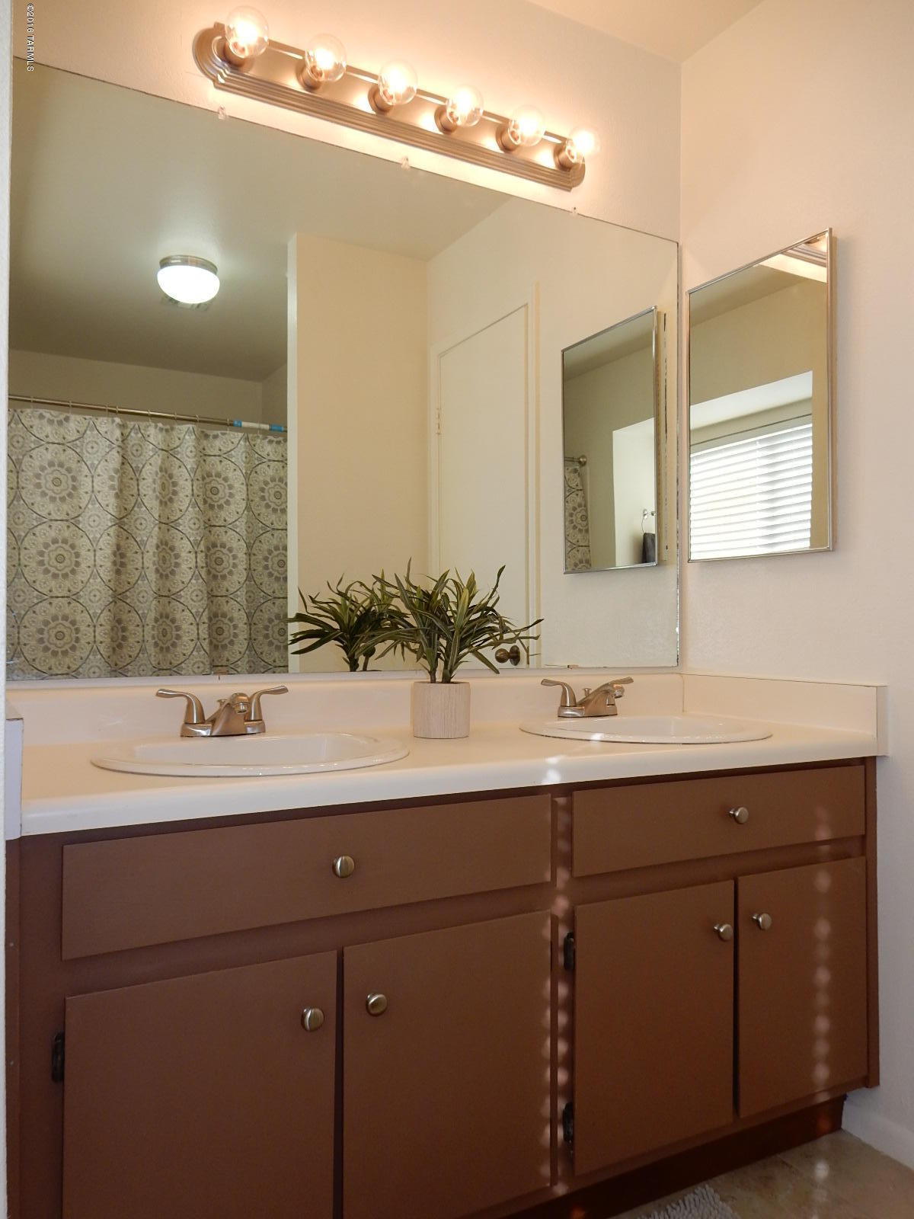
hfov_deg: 54.9
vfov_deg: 69.4
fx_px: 880
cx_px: 457
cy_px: 610
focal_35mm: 25
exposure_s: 1/50
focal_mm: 4.5
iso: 125
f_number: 3.7
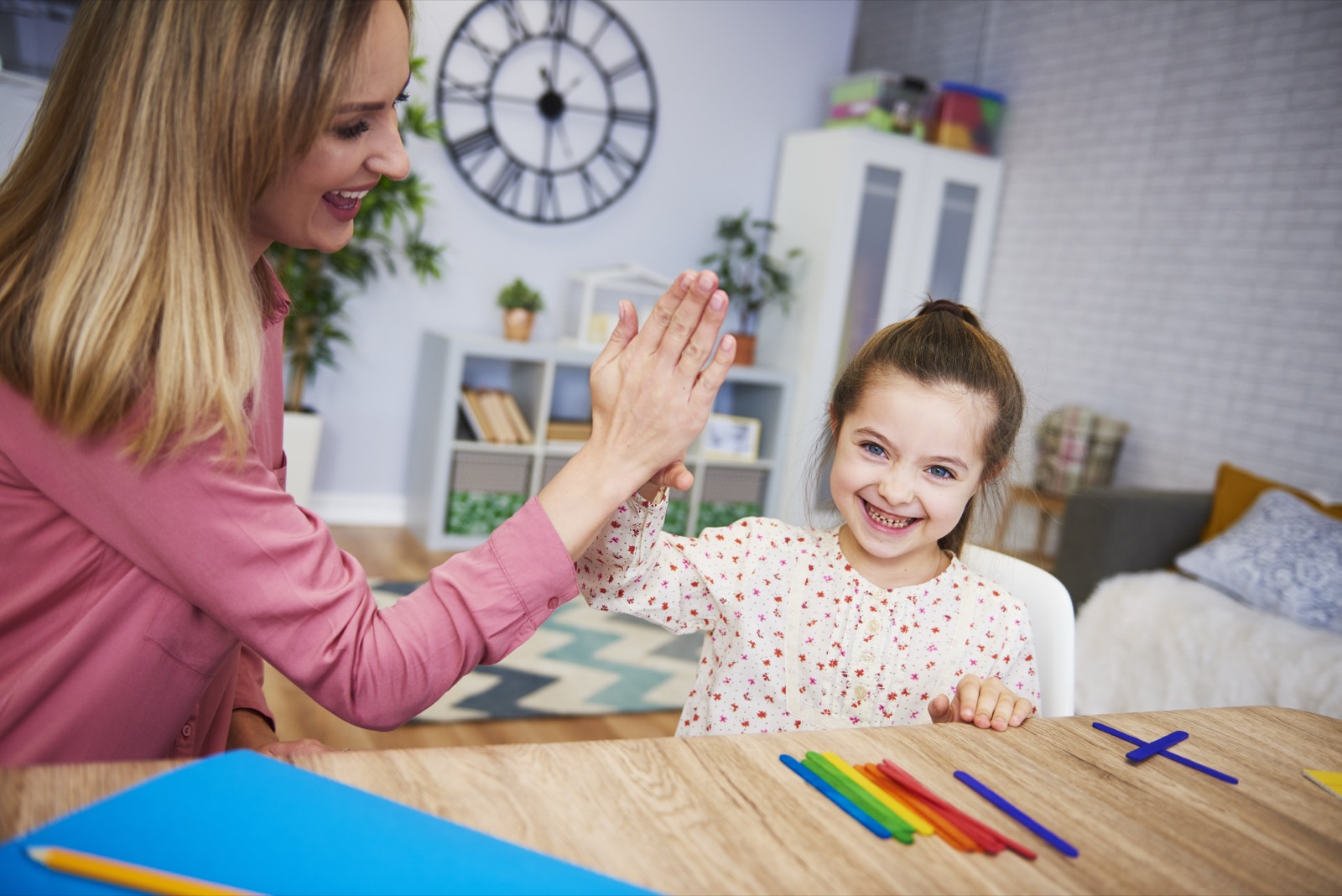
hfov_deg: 58.7
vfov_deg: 41.1
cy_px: 448
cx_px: 671
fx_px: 1193
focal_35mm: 32
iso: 200
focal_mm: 32
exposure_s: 1/160
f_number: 2.8
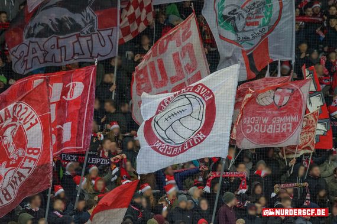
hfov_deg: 5.2
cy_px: 112
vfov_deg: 3.4
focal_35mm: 400
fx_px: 3741
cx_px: 168
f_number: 5.6
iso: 4000
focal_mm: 400
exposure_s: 1/500
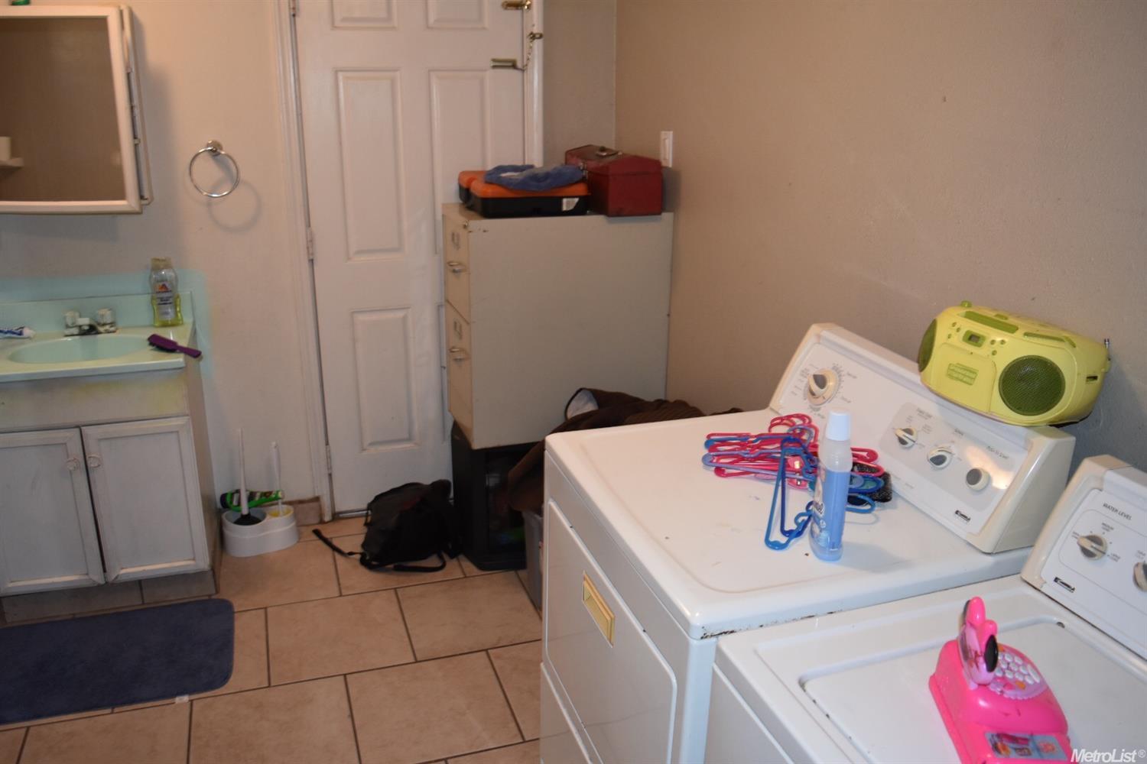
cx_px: 574
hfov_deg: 67.4
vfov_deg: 47.9
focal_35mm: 27
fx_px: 860
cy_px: 382
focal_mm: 18
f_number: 3.5
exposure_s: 1/60
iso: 900
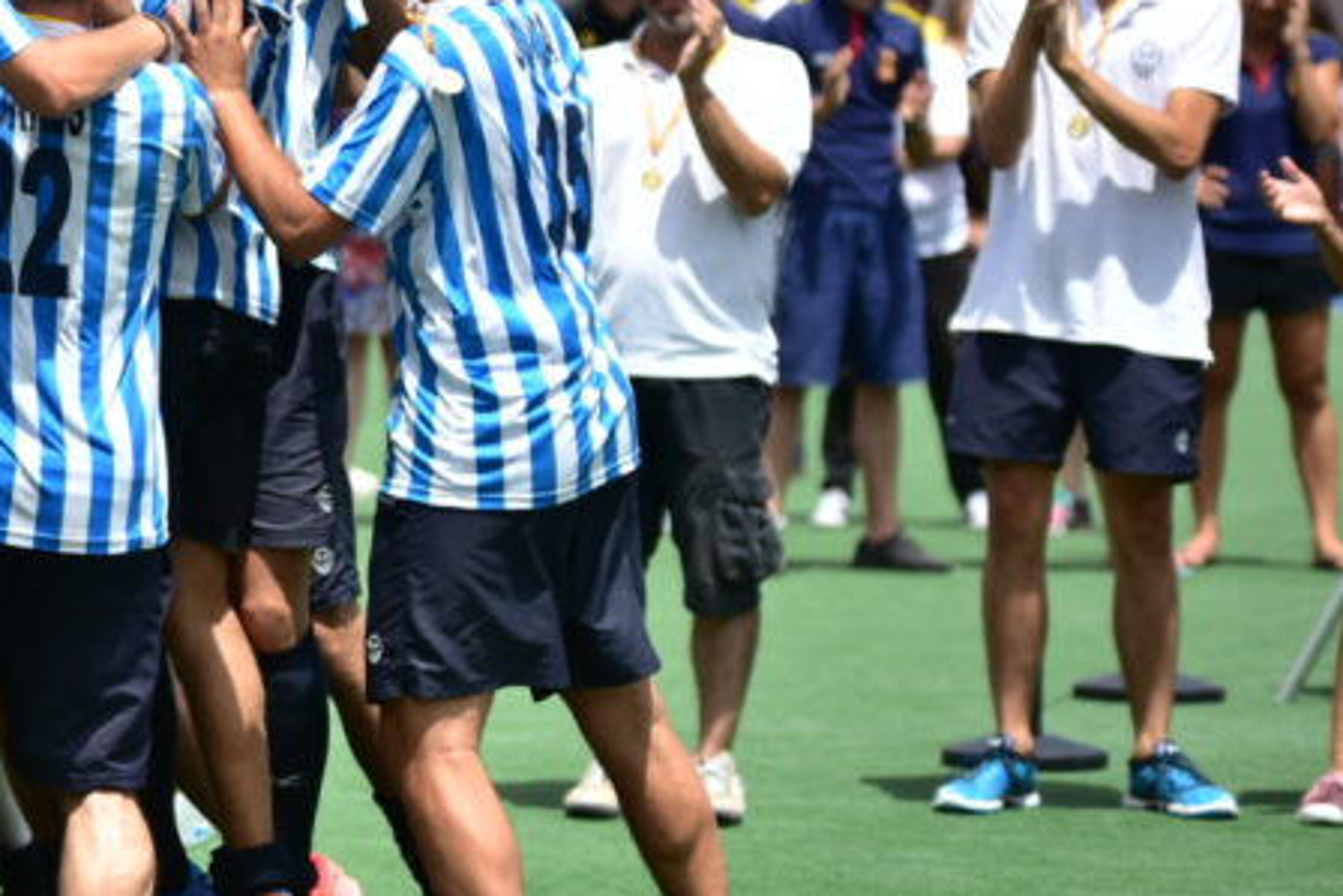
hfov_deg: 8.5
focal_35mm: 240
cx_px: -177
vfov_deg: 5.7
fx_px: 8956
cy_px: 268
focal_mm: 105
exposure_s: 1/4000
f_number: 2.8
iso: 180
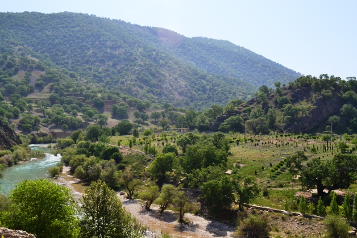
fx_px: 387
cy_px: 119
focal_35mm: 39
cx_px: 178
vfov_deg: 34.2
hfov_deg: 49.6
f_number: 8
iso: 1600
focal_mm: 26
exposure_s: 1/3200
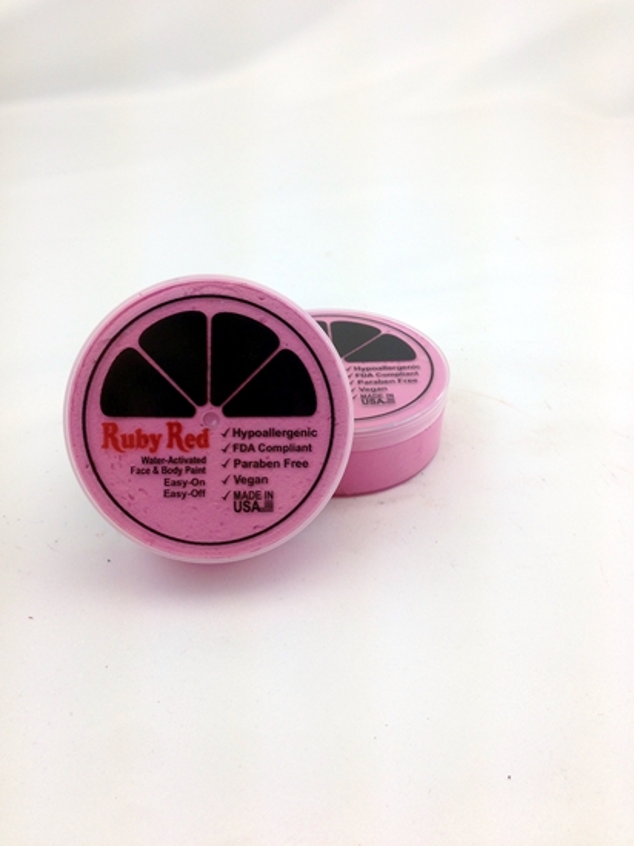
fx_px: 806
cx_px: 317
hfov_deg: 42.9
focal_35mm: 33
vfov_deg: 55.4
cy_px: 423
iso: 50
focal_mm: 4.12
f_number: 2.4
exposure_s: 1/160
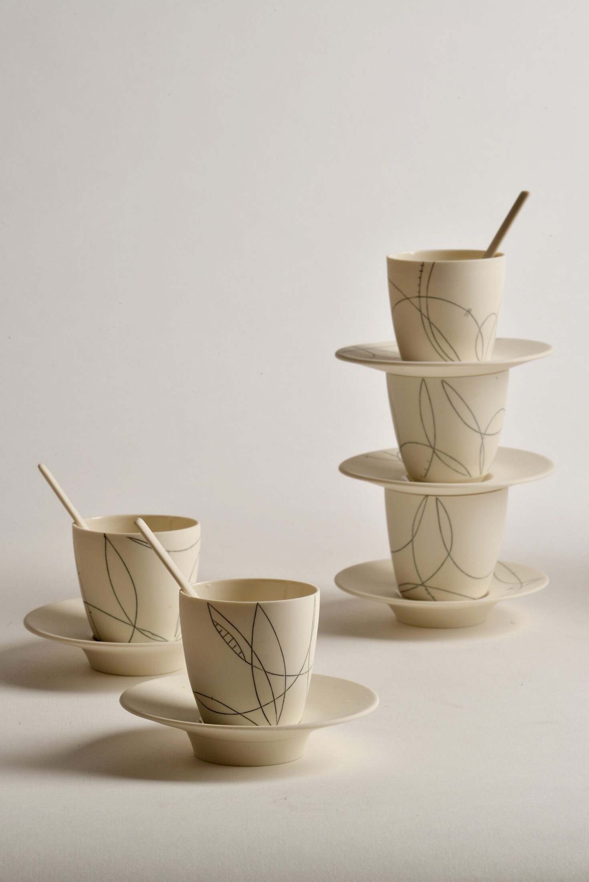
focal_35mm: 105
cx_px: 294
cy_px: 441
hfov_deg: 13.1
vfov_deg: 19.4
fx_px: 2574
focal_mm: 105
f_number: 32
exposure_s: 1/100
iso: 100
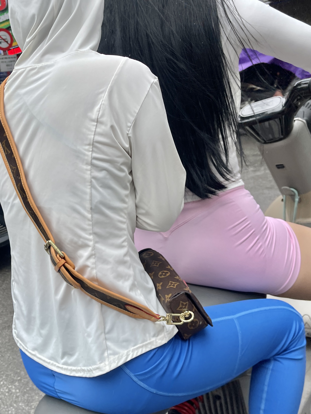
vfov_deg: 69.4
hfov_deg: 54.9
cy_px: 207
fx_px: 299
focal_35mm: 25
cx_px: 156
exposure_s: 1/700
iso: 32
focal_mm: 5.1
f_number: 1.6
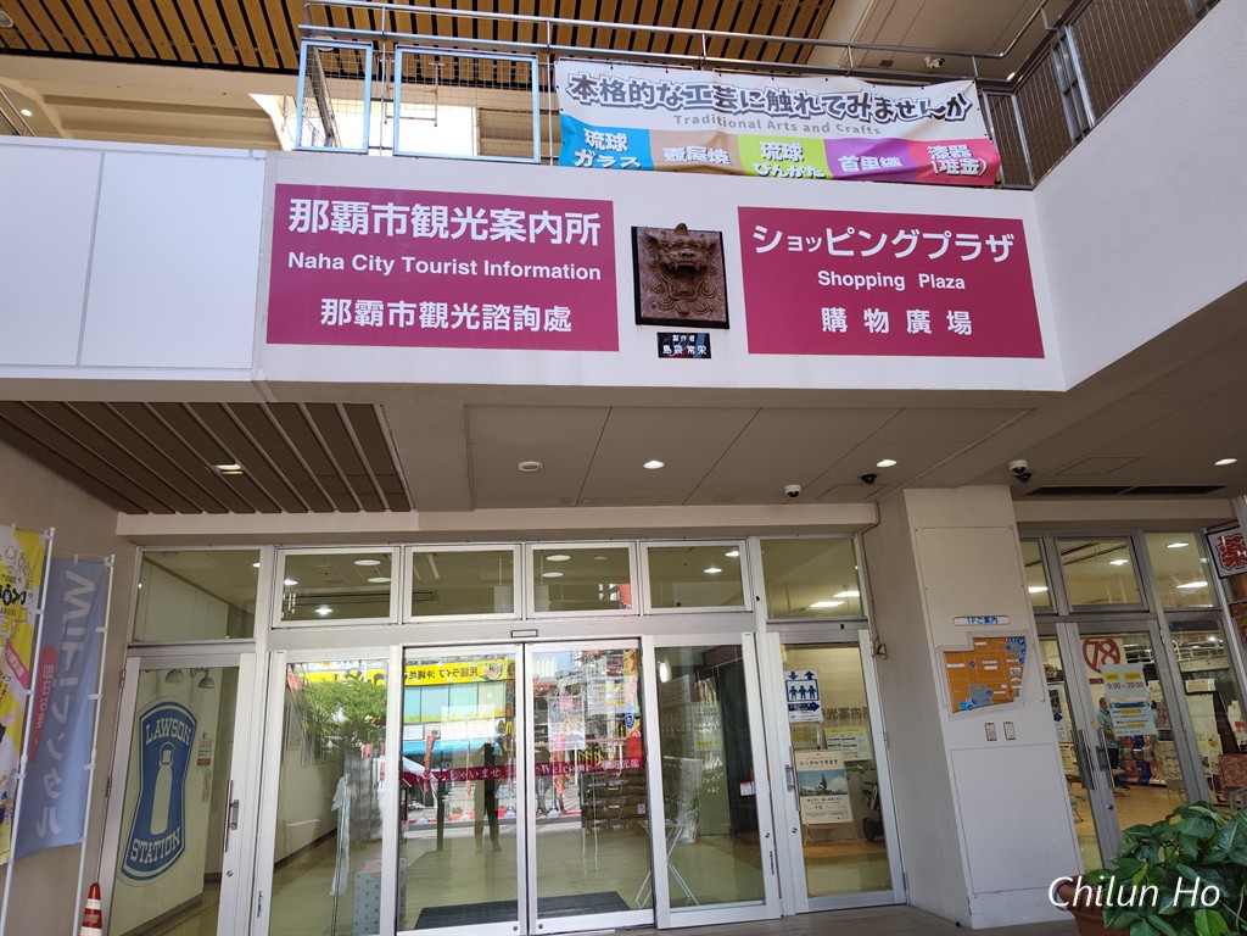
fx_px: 829
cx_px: 624
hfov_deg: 73.9
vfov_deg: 58.9
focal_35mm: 23
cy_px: 468
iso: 100
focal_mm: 6.07
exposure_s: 1/100
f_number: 1.7
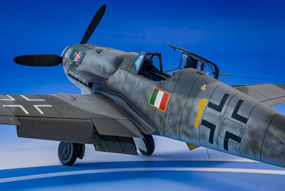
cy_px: 96
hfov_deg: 24.6
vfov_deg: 16.6
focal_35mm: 82
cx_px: 142
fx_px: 654
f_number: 36
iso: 200
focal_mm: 55
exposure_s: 1/2.5
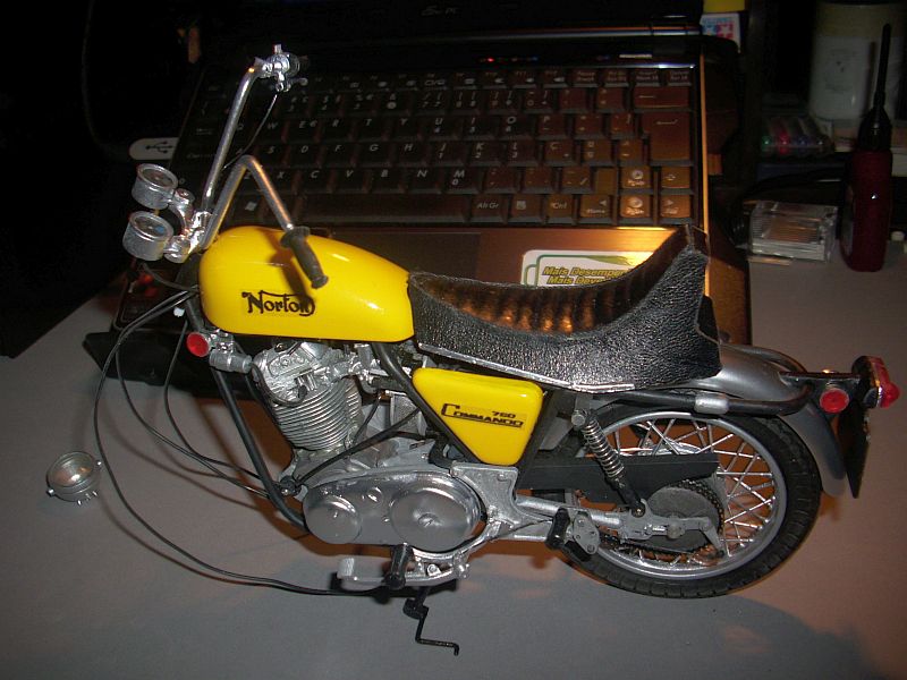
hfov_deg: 58.4
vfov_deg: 45.4
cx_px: 454
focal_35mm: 31
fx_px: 812
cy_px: 340
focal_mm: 6.2
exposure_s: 1/30
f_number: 5.6
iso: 50
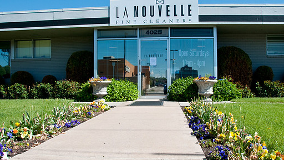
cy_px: 85
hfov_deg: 61.0
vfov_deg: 36.7
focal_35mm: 32
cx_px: 150
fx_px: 241
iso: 200
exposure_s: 1/250
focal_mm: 18
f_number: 11
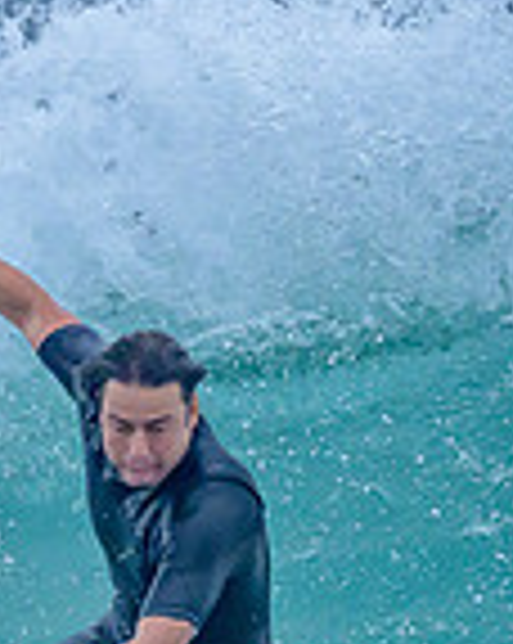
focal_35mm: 3518
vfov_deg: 0.6
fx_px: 66909
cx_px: -43
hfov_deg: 0.4
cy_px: 805
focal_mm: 800
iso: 2500
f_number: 6.3
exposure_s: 1/3200
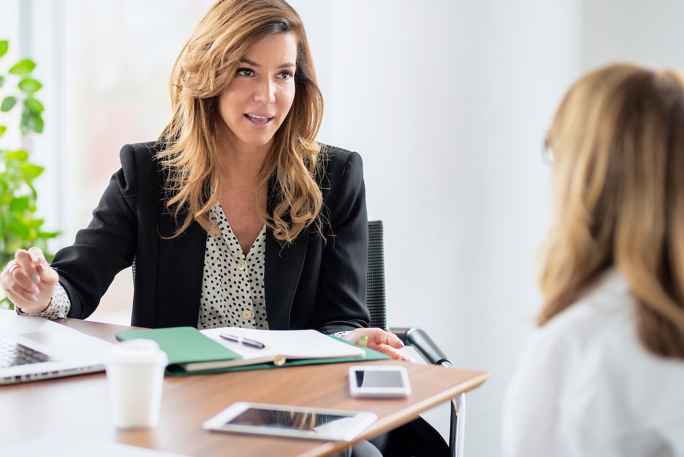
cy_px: 187
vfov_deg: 10.3
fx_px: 2528
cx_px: 307
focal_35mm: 133
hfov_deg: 15.4
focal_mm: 85
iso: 160
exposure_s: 1/400
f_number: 1.6
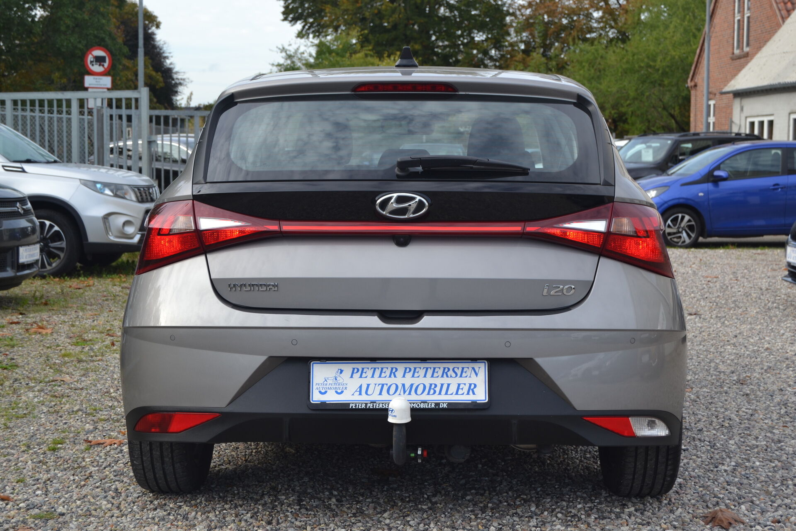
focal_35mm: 57
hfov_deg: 35.1
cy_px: 266
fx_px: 1260
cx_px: 398
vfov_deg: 23.8
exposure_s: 1/200
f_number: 7.1
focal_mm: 38
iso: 100
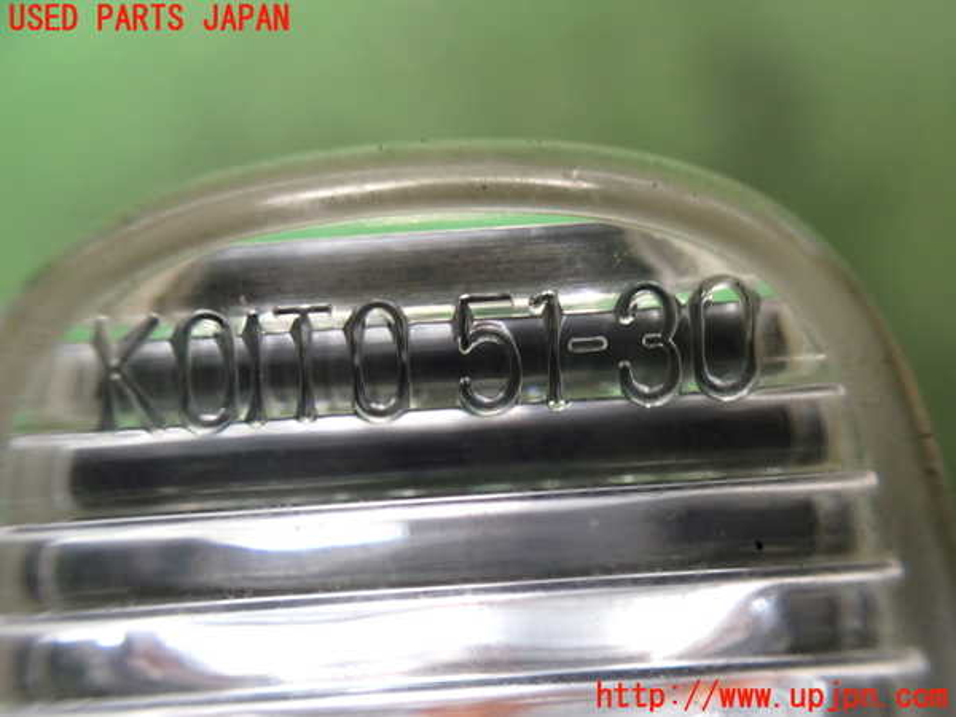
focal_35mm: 30
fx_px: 829
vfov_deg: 46.8
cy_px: 358
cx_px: 478
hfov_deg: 60.0
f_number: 2.3
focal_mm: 5.4
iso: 640
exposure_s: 1/125
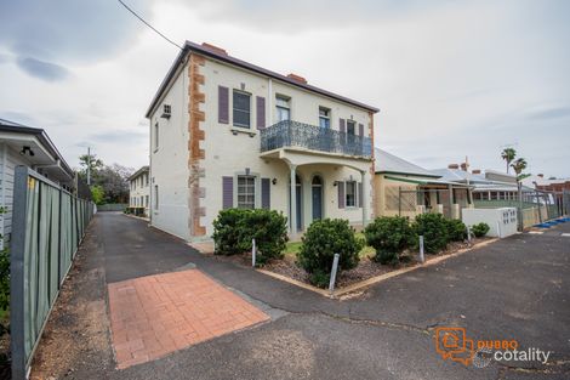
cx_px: 285
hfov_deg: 100.4
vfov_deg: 77.3
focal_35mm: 15
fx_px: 237
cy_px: 190
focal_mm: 10
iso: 100
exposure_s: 1/100
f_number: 8
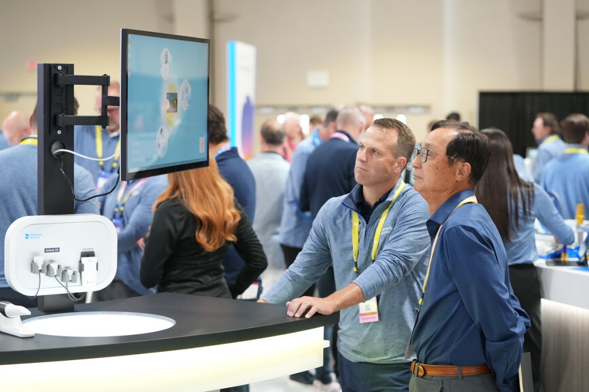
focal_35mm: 70
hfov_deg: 28.8
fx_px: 1145
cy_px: 196
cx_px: 294
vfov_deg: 19.4
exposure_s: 1/200
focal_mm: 70
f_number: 3.2
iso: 3200
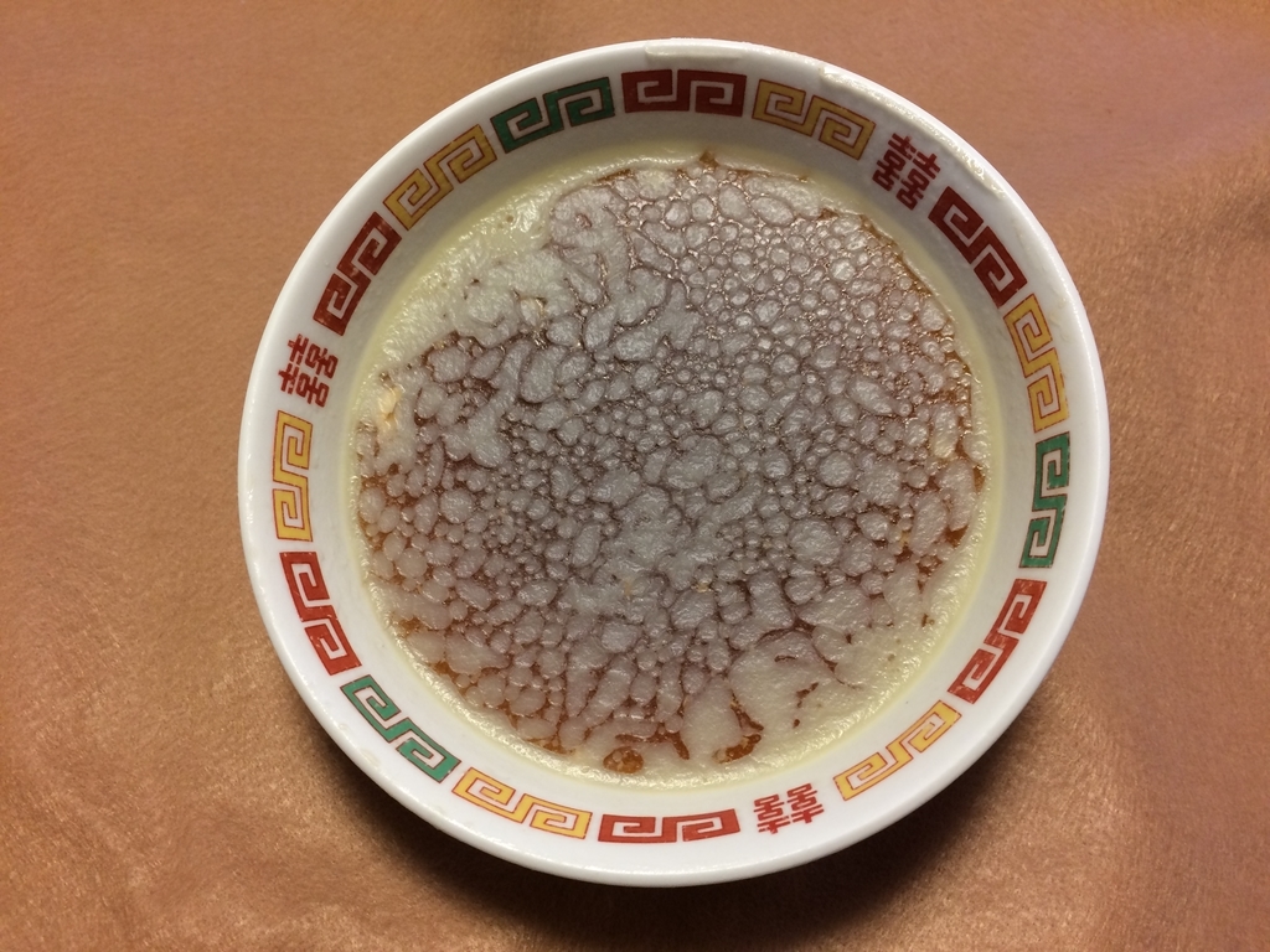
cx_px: 635
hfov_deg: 61.7
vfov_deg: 48.2
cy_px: 476
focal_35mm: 29
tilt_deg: -58.6
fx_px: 1064
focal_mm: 4.15
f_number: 2.2
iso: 64
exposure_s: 1/30
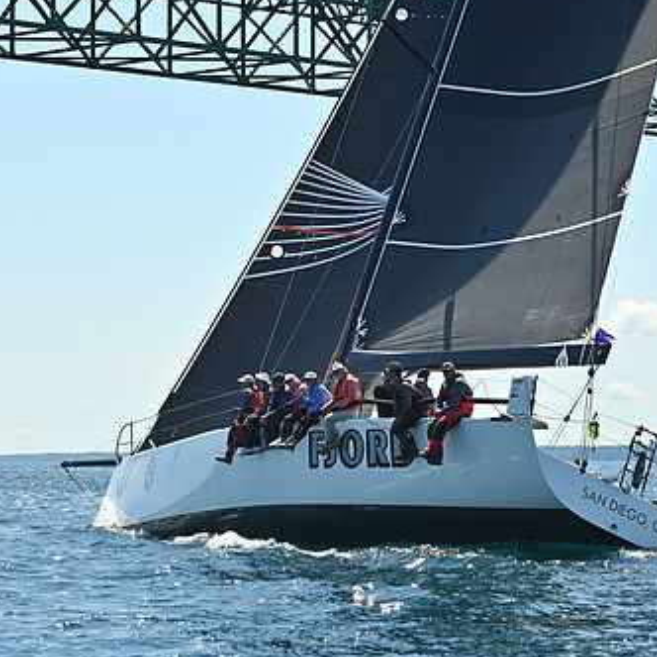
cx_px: 368
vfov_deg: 12.4
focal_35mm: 141
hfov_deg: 12.4
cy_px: 292
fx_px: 3028
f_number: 8
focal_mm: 95
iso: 320
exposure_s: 1/1000
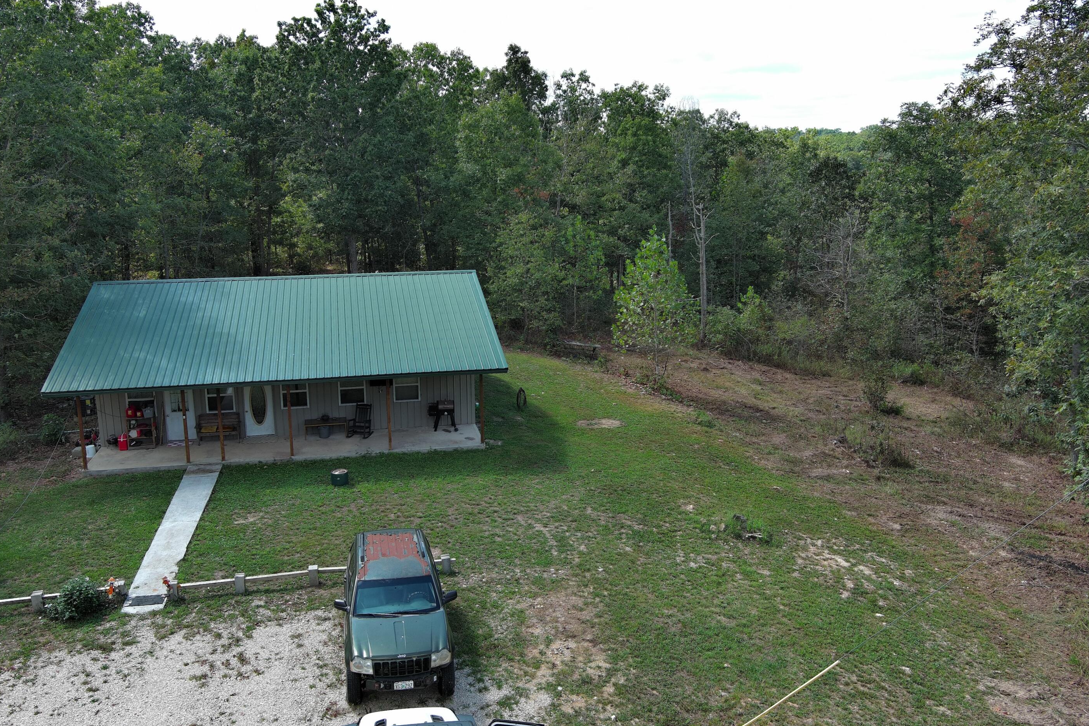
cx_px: 511
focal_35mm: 31
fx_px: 938
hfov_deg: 60.2
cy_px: 353
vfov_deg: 42.3
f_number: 2.8
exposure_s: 1/585
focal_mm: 10.57
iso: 100
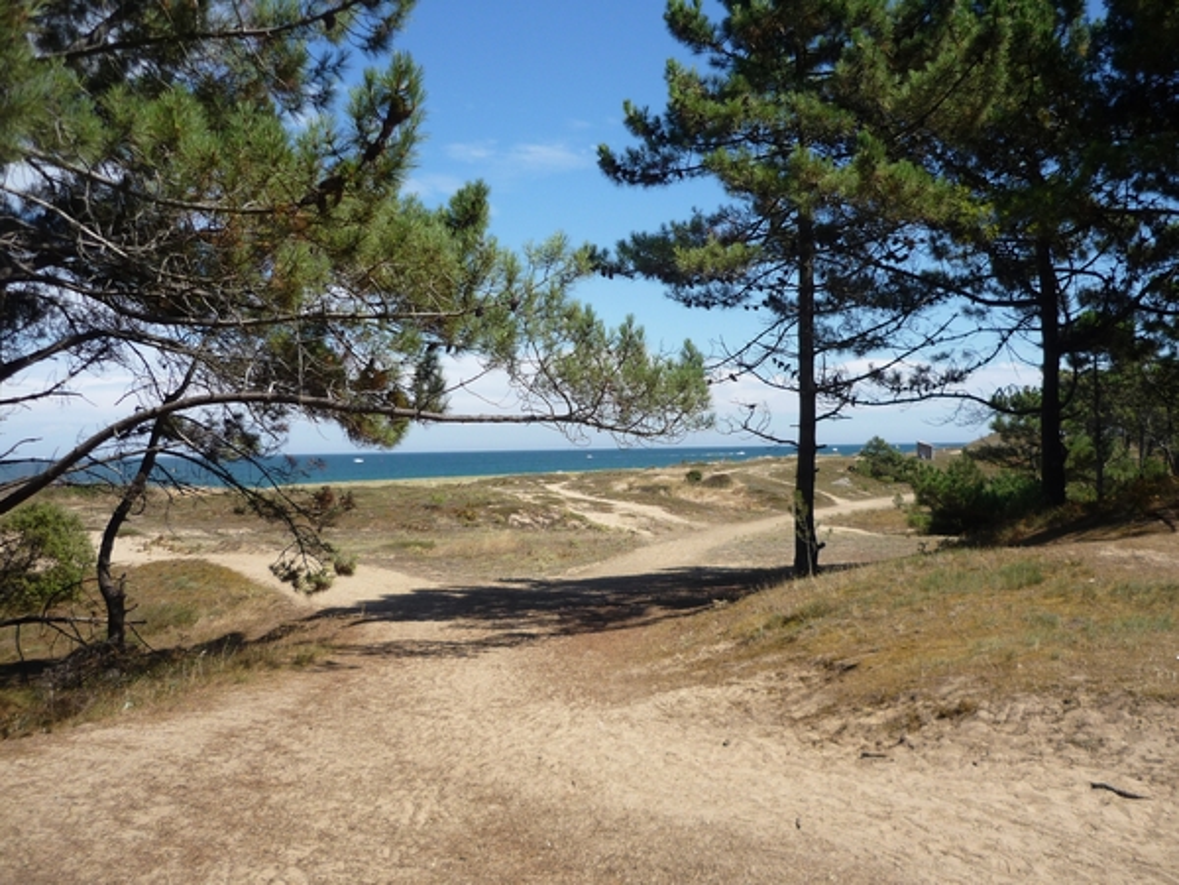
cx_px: 590
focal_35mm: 33
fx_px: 1124
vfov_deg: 42.9
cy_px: 442
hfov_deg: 55.4
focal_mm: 5.5
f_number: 8
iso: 100
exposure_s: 1/200
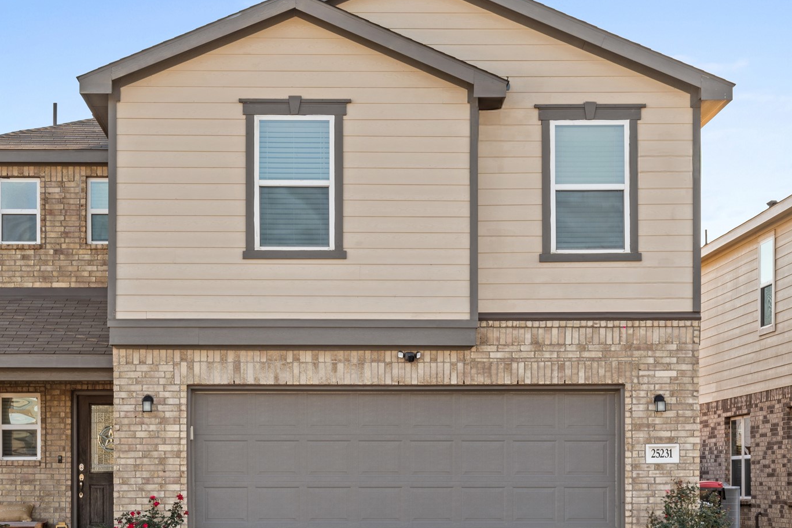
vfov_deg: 16.8
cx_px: 358
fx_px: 1782
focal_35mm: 81
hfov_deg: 25.0
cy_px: 301
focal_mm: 51
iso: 80
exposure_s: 1/6
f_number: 20
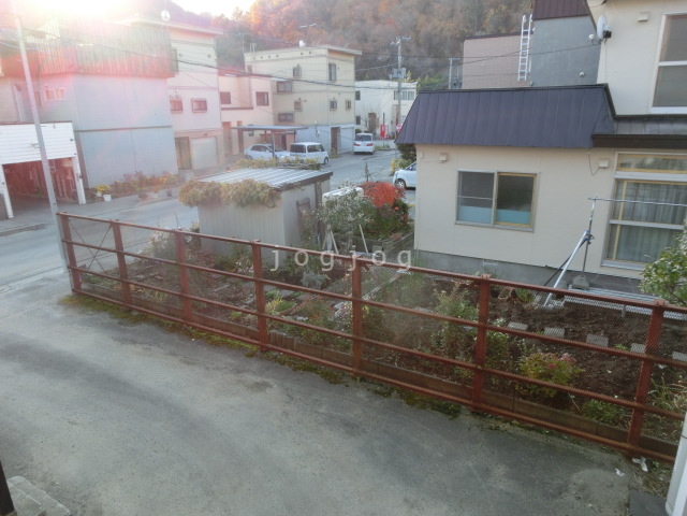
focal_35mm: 24
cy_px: 258
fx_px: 476
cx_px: 344
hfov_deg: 71.6
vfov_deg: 56.8
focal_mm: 4.24
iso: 80
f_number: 3
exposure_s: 1/160
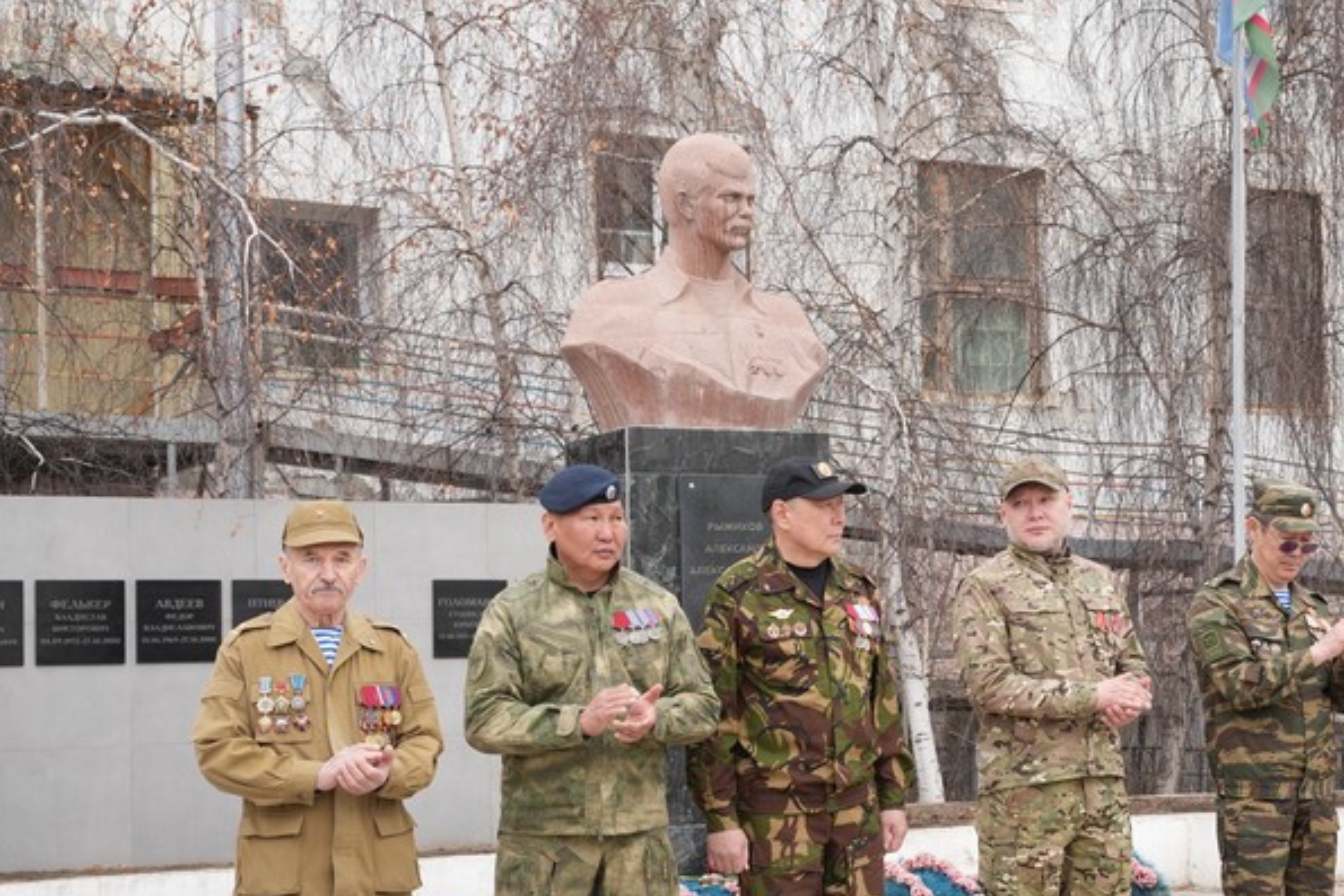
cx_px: 874
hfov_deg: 30.8
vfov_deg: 20.9
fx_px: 2427
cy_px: 582
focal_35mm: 65
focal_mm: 43
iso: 320
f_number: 9
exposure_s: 1/100
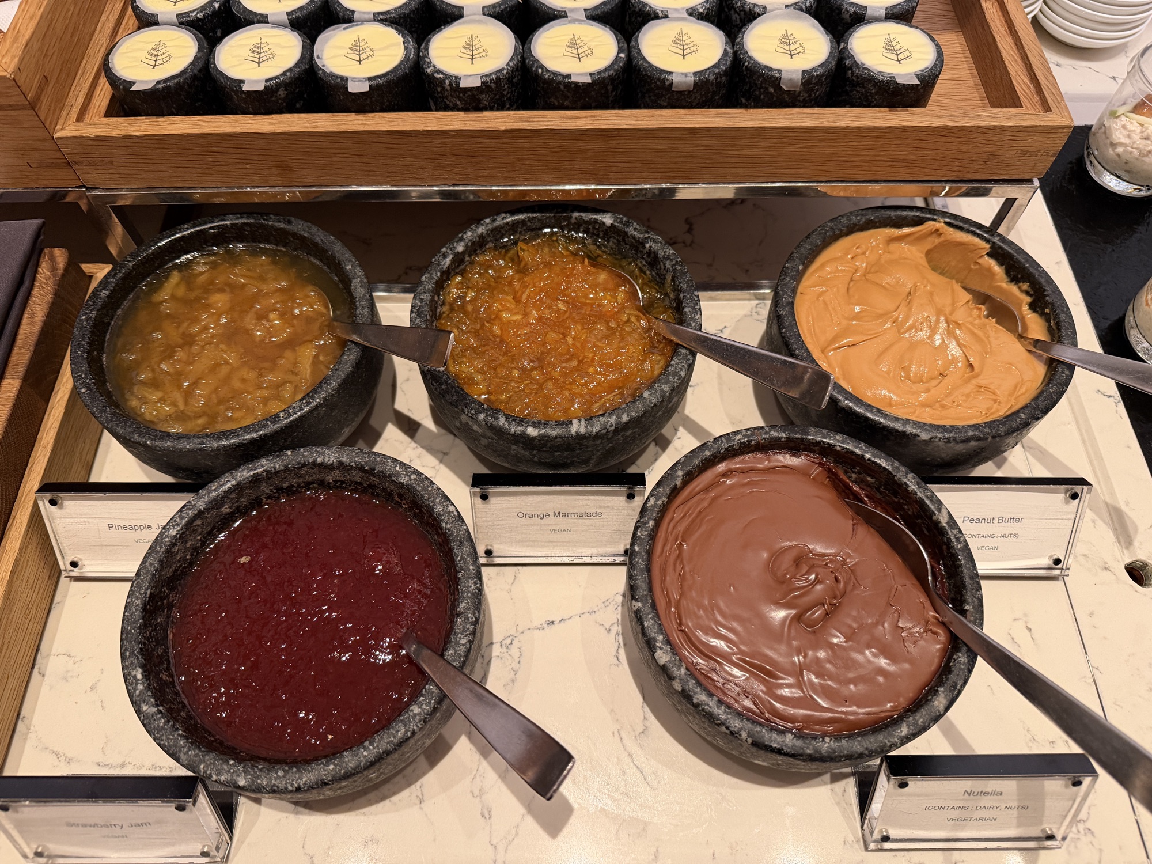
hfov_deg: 71.6
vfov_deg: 56.8
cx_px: 576
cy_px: 432
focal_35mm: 24
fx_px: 799
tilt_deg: -60.2
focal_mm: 6.76
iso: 400
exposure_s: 1/60
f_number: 1.78
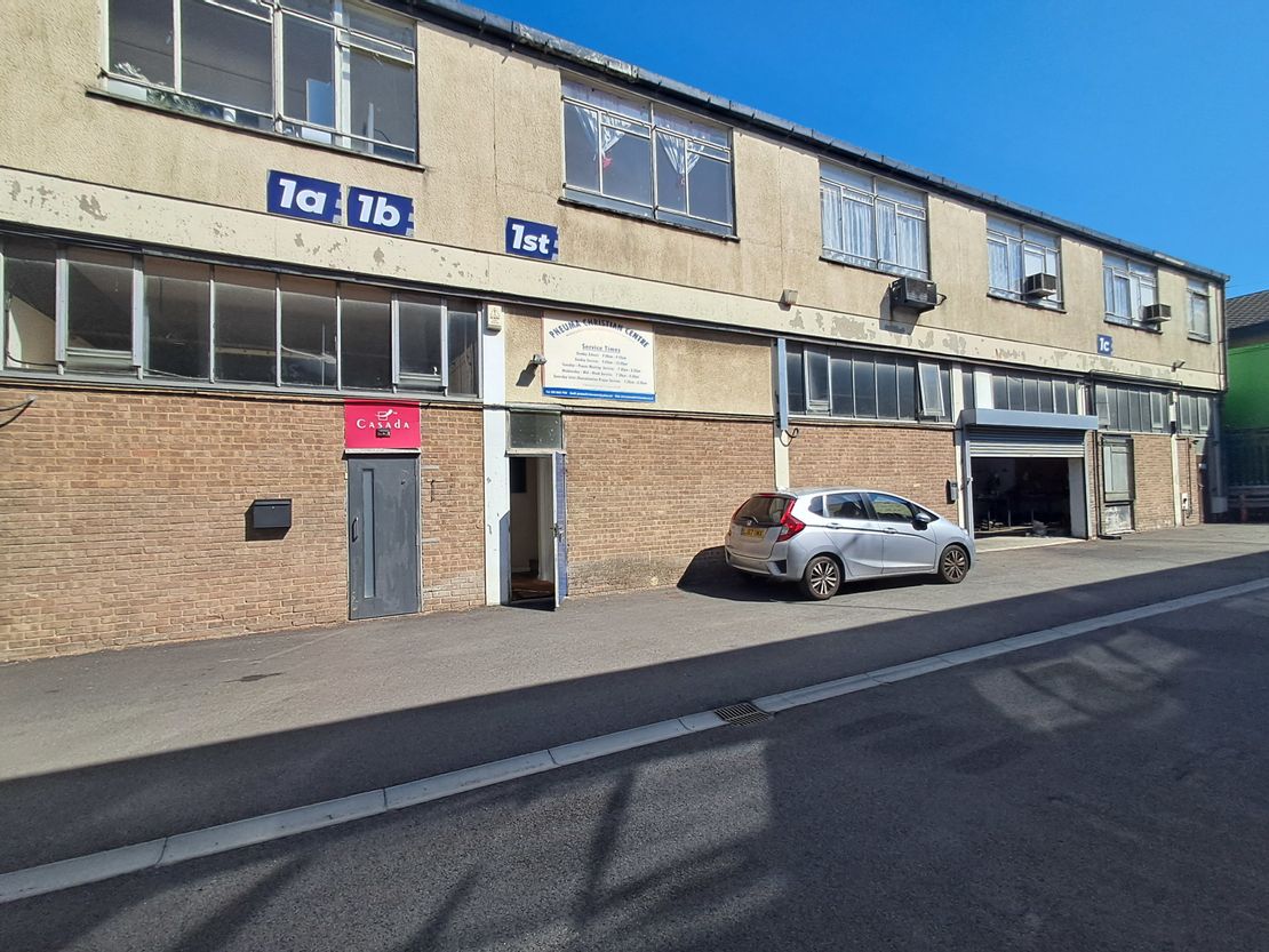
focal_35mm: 16
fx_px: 587
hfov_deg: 94.5
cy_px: 476
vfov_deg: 78.1
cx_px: 634
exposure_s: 1/1618
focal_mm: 1.64
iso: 40
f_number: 2.2
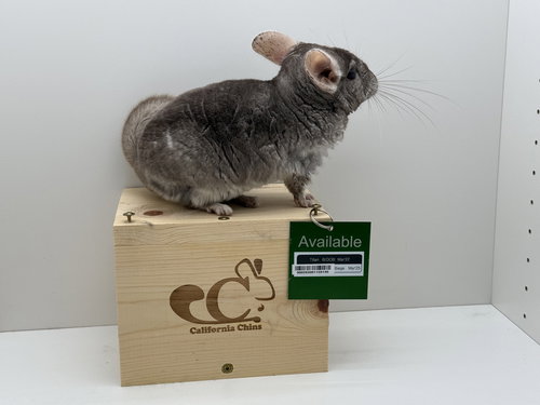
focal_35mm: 48
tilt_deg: -13.4
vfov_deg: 30.3
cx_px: 270
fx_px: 749
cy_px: 202
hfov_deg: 39.7
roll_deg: -0.5
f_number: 1.78
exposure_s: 1/687
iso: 64
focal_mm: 6.76
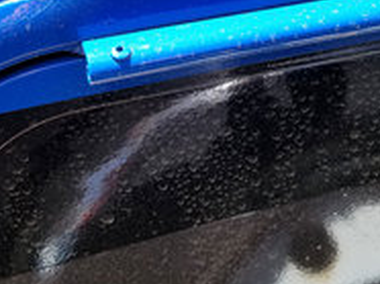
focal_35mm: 56
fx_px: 614
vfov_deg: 25.1
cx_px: 225
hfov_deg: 34.3
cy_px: 20
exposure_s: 1/495
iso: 50
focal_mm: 4.2
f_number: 1.7
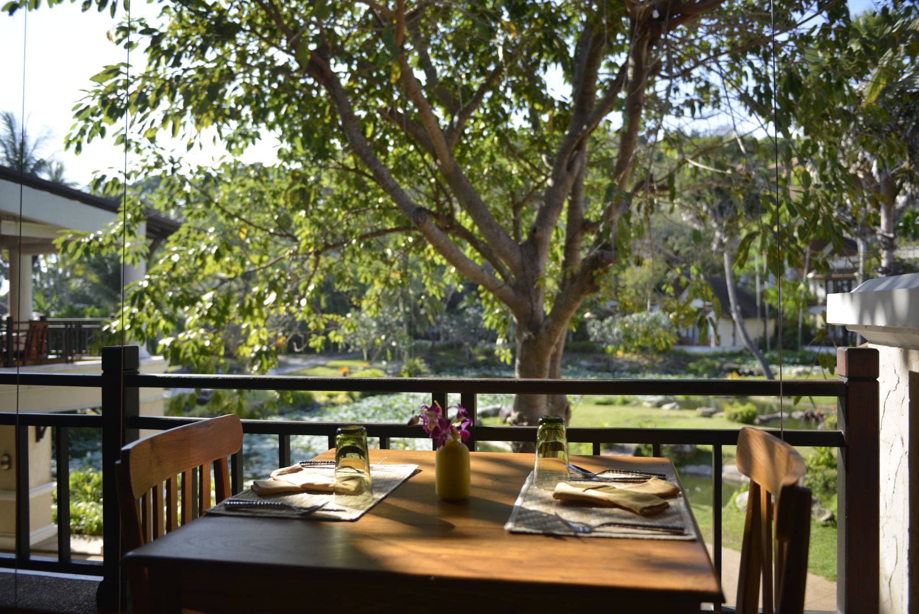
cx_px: 460
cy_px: 307
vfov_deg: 45.0
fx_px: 741
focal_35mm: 29
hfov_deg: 63.6
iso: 125
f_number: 2.8
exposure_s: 1/800
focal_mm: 29
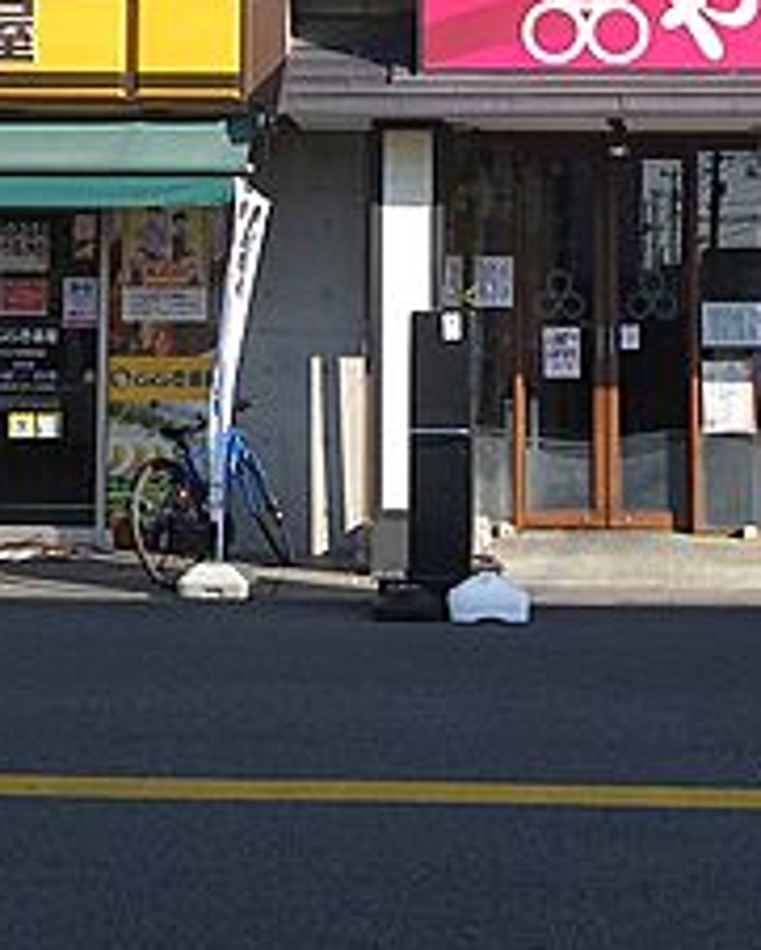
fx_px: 2842
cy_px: 21
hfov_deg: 15.3
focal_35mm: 101
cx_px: 362
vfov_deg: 18.5
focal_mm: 6.9
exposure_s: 1/500
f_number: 3
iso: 80
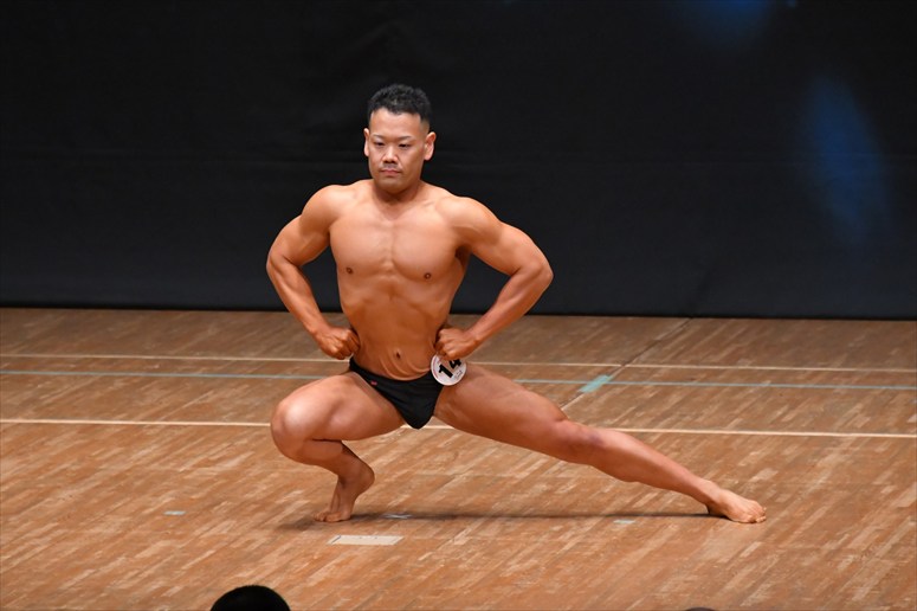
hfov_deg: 6.0
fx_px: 8784
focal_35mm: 345
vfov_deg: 4.0
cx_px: 458
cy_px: 306
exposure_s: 1/400
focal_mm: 230
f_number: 5.6
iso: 5000
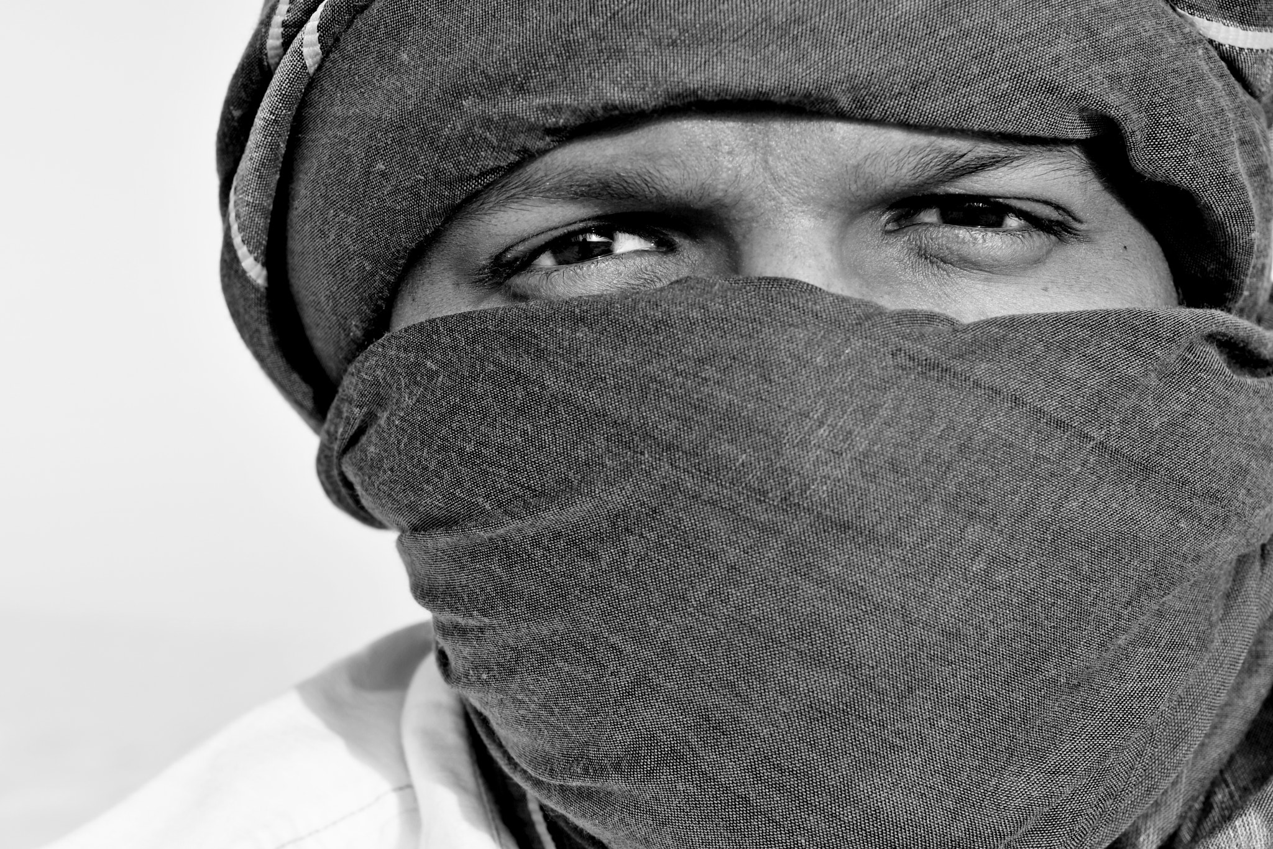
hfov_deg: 24.6
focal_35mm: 82
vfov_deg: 16.6
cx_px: 636
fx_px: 2917
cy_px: 424
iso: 100
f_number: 8
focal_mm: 55
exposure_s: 1/160
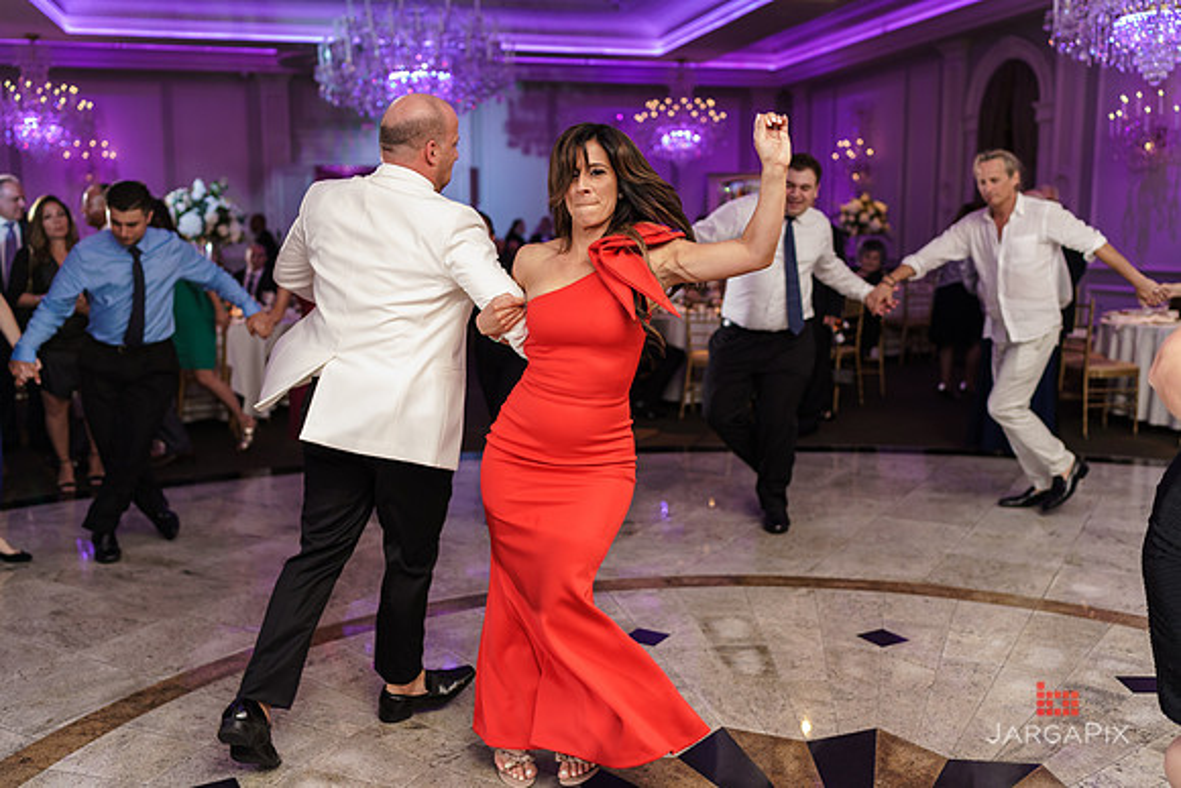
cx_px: 590
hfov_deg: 54.4
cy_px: 394
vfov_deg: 37.9
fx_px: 1148
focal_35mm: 35
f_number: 2
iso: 1600
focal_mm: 35
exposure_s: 1/200
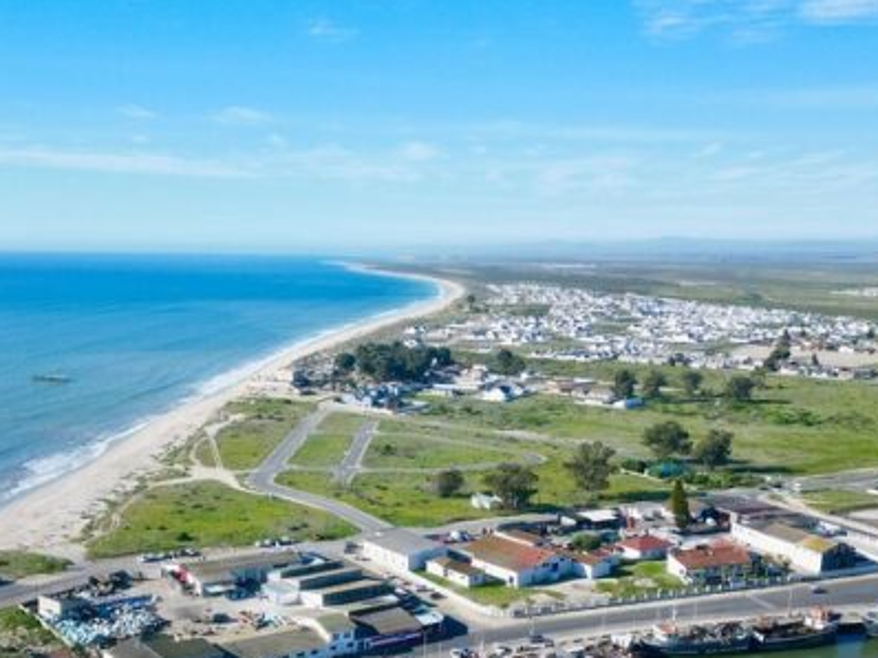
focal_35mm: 42
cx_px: 335
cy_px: 503
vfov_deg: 33.5
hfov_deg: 44.5
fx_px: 1065
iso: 120
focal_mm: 6.72
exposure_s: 1/2000
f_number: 1.7
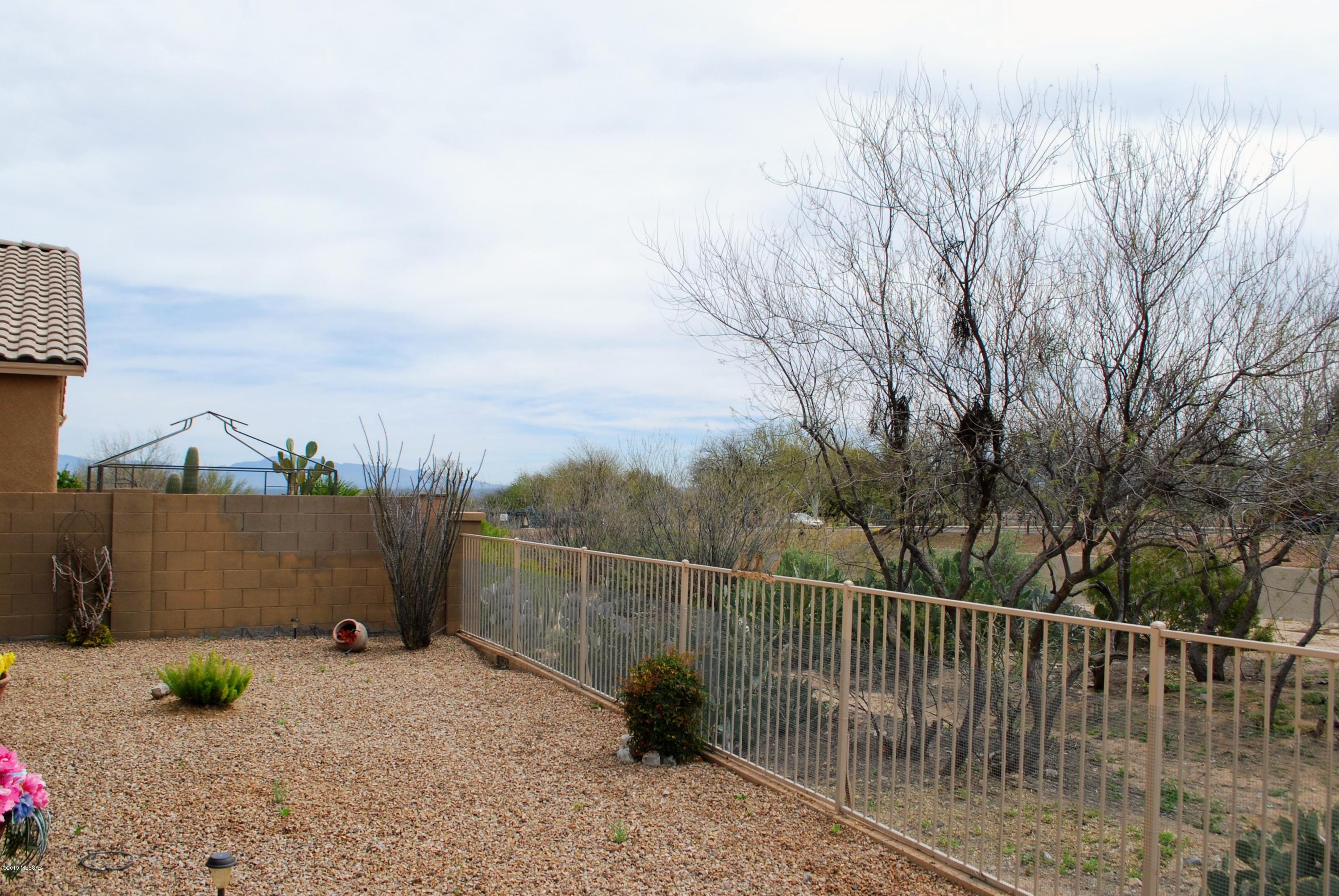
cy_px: 448
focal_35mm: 27
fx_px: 1005
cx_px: 670
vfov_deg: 48.0
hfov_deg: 67.3
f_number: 8
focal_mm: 18
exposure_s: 1/250
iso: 100
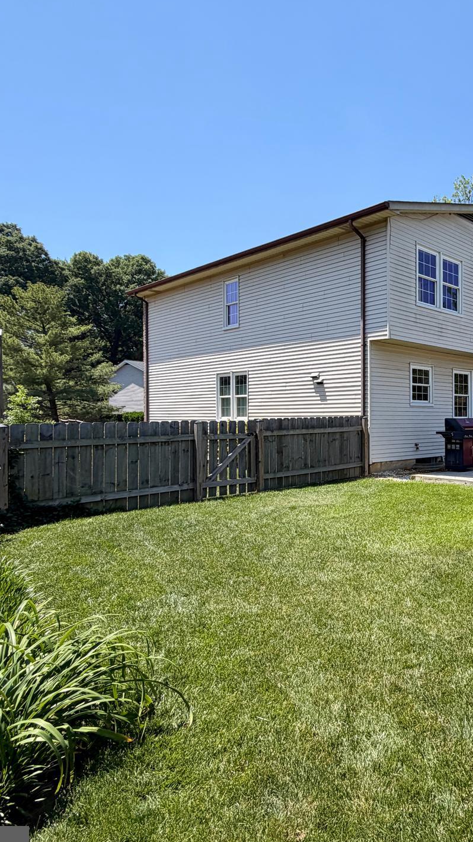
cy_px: 420
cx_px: 488
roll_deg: -0.9
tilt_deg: -0.3
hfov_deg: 43.1
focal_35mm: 22
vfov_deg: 81.2
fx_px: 491
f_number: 2.2
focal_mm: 2.22
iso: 32
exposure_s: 1/770
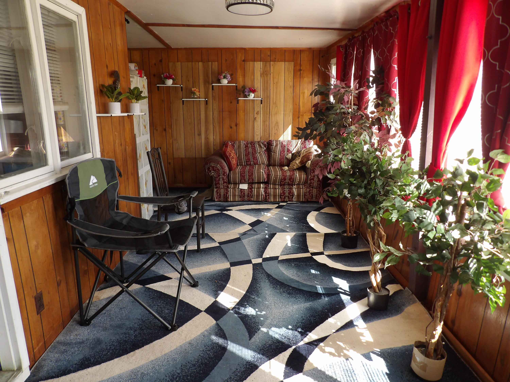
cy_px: 191
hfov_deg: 71.6
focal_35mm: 24
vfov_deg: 56.8
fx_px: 354
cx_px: 255
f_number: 3.2
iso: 100
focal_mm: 4.3
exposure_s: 1/62
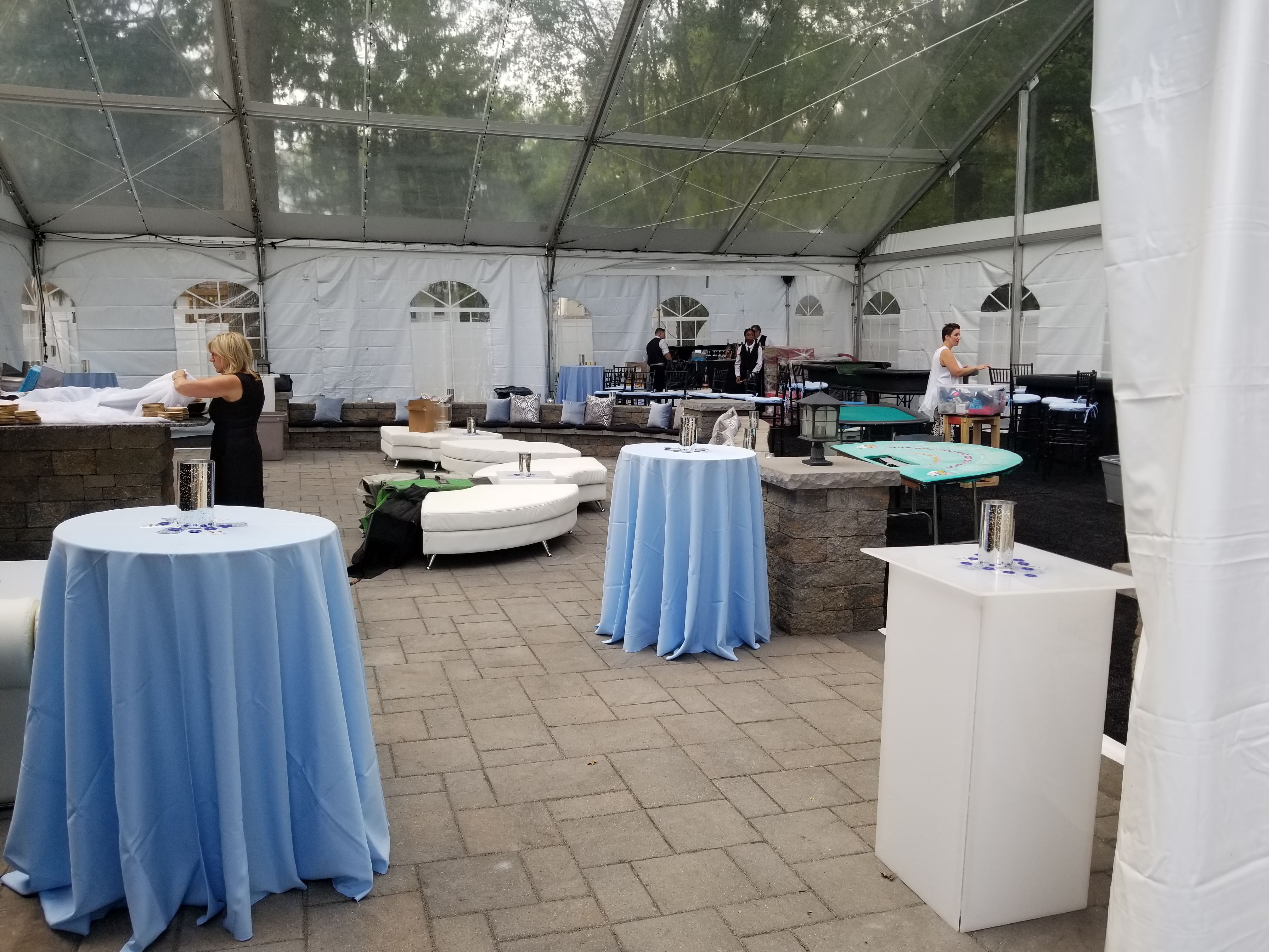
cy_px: 476
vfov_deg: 53.1
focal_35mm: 26
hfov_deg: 67.3
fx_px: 953
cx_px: 634
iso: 50
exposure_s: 1/174
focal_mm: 4.3
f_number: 1.7
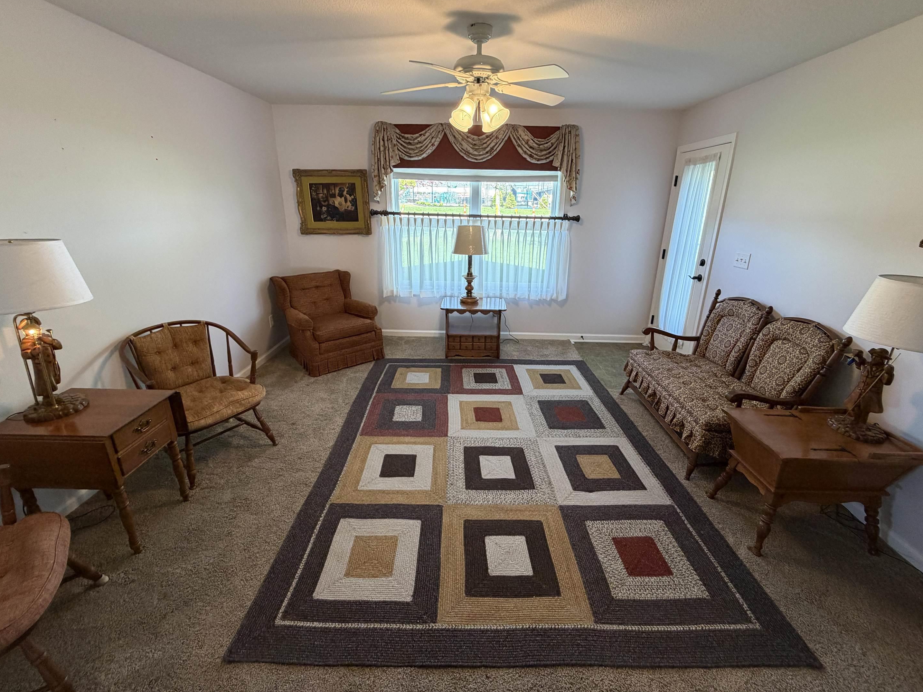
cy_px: 325
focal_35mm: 15
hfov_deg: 98.2
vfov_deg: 81.7
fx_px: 400
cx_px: 472
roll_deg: -1.1
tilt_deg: -18.5
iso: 160
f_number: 2.2
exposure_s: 1/60
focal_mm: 2.22
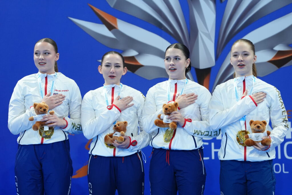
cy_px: 98
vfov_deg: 9.2
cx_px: 146
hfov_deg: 13.7
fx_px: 1217
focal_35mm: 150
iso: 1600
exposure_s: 1/500
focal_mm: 150
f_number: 3.2
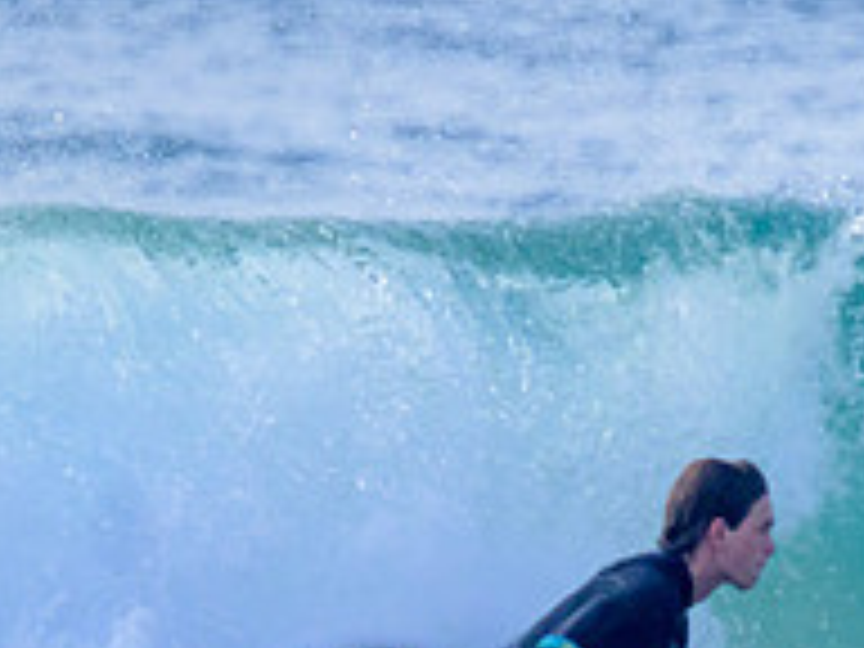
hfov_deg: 0.9
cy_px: 758
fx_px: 58081
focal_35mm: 2327
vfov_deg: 0.6
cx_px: 684
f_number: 11
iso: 1800
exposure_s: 1/2000
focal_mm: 800
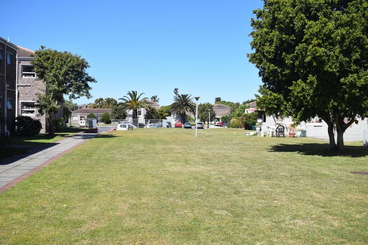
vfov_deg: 35.5
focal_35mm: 38
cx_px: 184
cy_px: 122
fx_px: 383
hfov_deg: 51.3
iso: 400
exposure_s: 1/1600
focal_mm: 25
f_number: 6.3
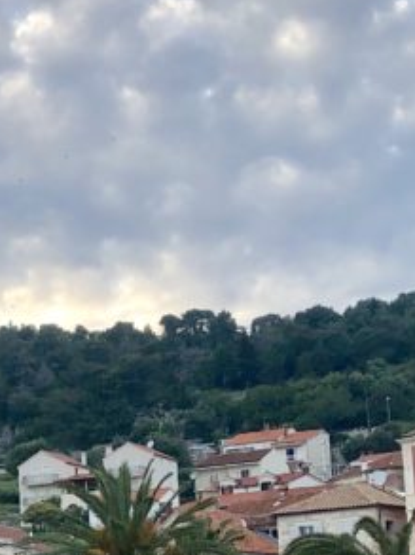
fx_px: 1570
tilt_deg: +7.3
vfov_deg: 19.7
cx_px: -169
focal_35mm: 98
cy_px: 492
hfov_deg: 14.3
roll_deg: +0.3
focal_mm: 3.99
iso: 20
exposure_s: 1/397
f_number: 1.8
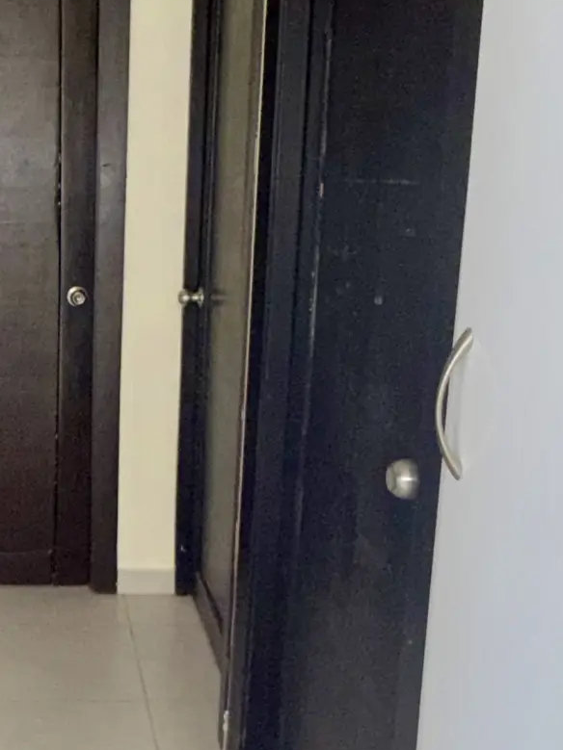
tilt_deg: -11.4
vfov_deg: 41.2
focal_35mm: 46
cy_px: 386
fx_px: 998
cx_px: 15
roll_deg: +0.1
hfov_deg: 29.6
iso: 200
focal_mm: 2.22
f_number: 2.2
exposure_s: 1/62
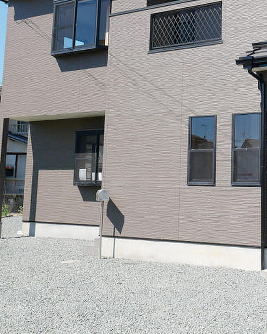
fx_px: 563
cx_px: 251
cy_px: 95
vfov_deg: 32.6
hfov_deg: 25.7
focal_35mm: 57
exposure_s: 1/320
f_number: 6.3
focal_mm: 15
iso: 200
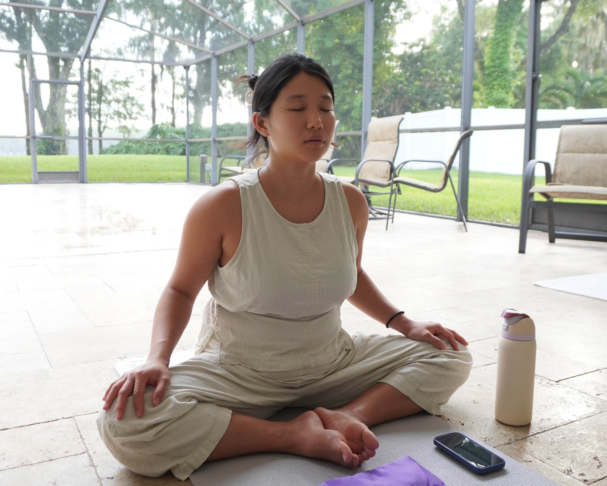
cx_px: 304
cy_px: 222
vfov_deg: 43.3
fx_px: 611
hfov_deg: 52.8
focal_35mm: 34
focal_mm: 16
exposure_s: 1/160
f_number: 4
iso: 800
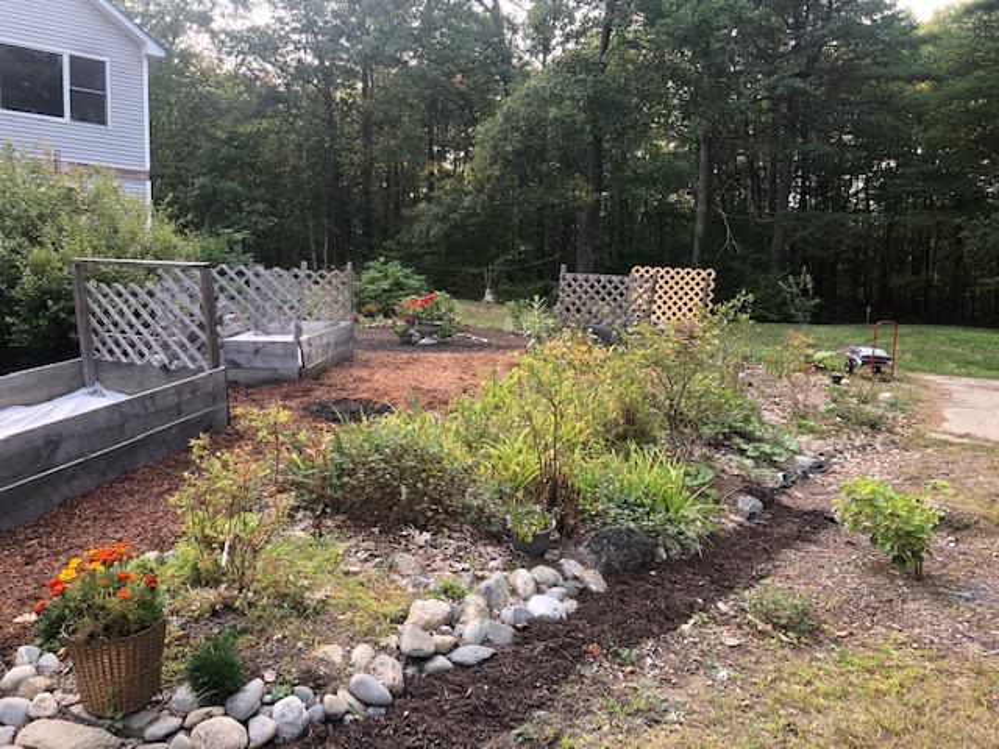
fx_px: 808
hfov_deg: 63.4
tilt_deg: -4.1
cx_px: 500
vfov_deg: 49.7
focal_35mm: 28
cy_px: 374
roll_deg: -0.5
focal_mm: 3.99
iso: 20
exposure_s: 1/120
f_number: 1.8
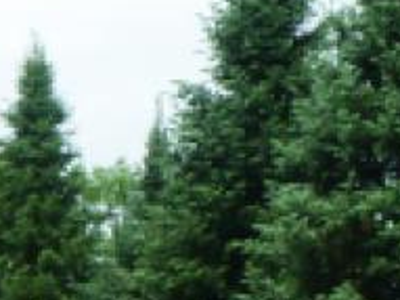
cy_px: 683
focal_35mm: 279
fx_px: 3222
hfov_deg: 6.7
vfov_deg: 5.2
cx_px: -609
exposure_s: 1/500
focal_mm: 8.5
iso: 80
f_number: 4.5
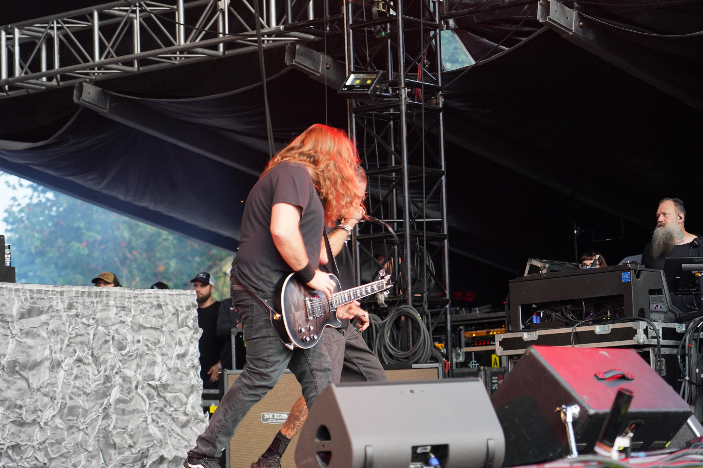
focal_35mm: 105
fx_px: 2050
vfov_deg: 13.0
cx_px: 352
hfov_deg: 19.5
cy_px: 234
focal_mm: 105
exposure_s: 1/125
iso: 800
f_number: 4
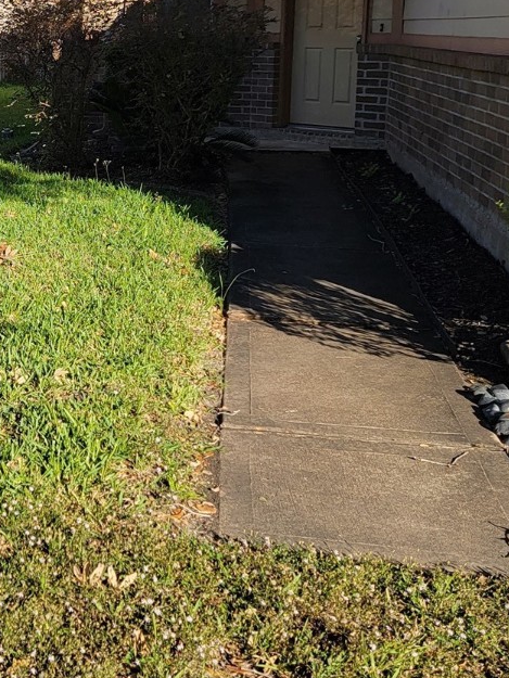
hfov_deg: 23.7
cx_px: -10
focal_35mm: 59
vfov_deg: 32.3
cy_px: 196
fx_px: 1156
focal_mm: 6.7
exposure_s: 1/543
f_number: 1.8
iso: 16
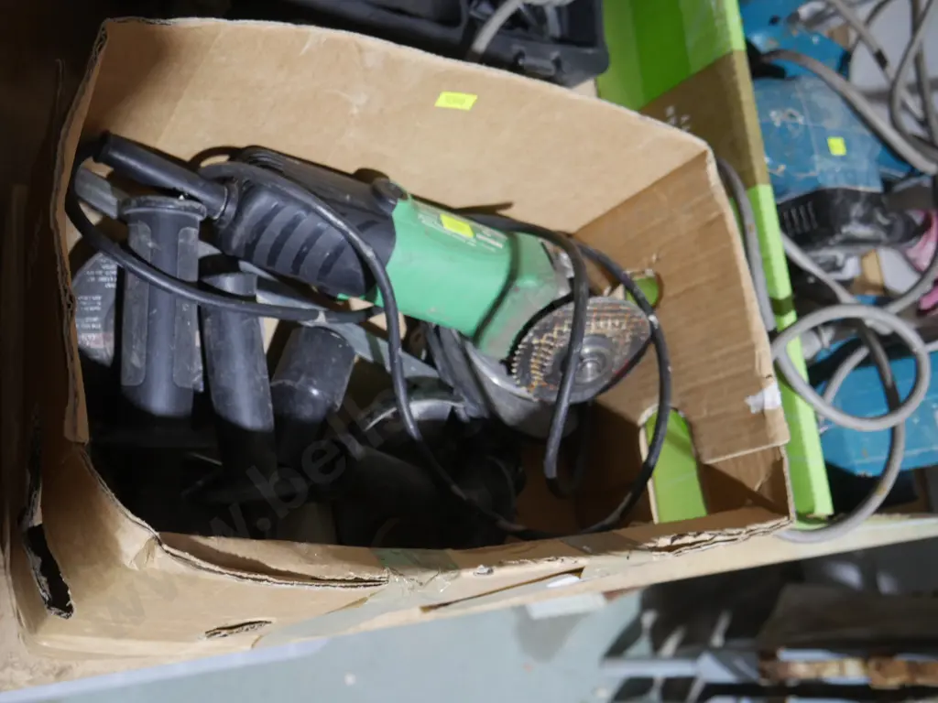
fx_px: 976
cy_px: 352
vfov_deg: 39.7
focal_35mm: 36
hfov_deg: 51.4
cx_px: 469
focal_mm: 18
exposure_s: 1/60
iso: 1000
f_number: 4
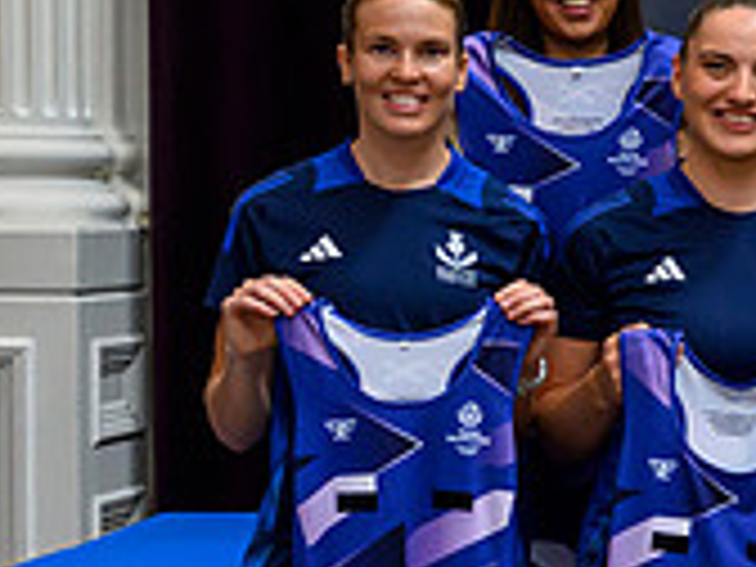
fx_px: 3276
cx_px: 1360
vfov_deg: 9.9
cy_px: 394
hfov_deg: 12.1
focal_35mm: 150
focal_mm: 38
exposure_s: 1/320
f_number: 3.5
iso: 4000
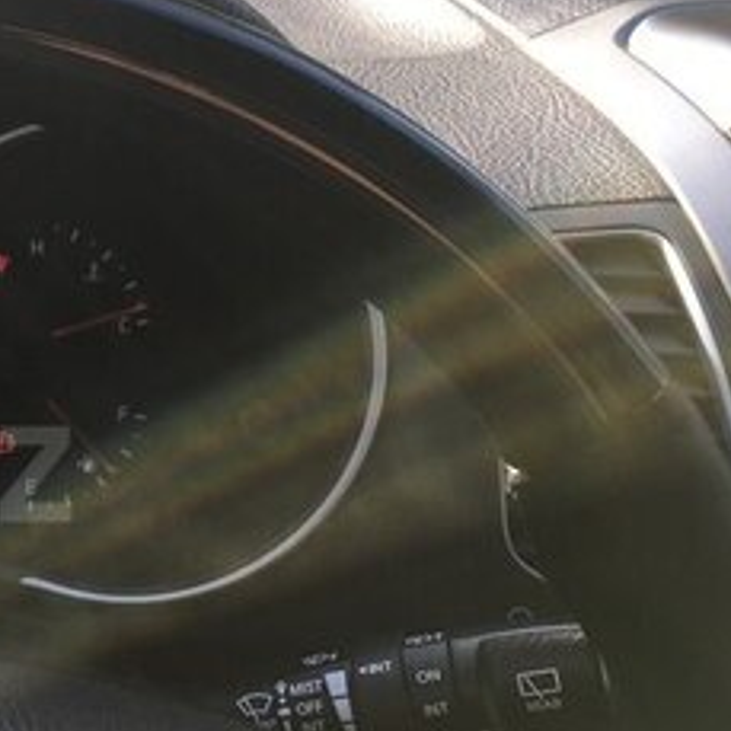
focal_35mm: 74
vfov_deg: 23.3
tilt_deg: -26.4
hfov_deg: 20.9
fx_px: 1768
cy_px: 474
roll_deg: -2.3
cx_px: -255
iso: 25
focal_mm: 4.15
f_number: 2.2
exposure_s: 1/128
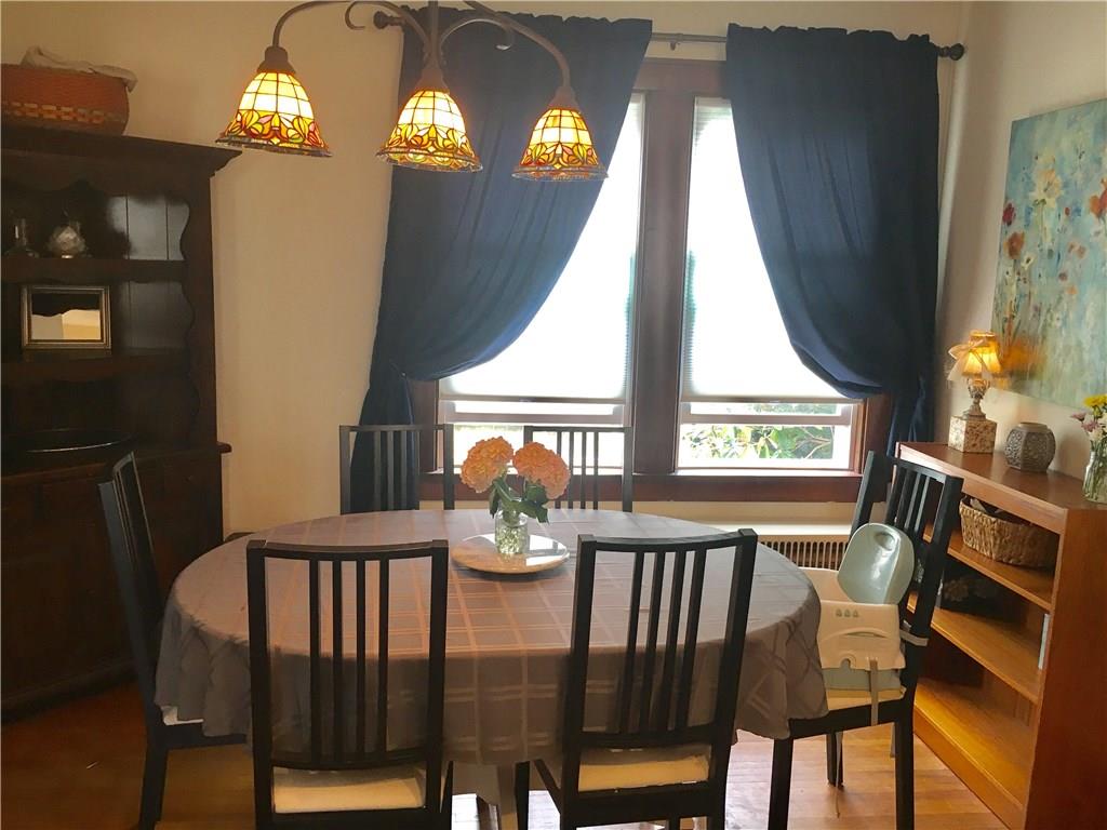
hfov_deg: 61.7
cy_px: 415
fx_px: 927
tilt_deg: -8.7
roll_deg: -1.3
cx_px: 554
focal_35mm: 29
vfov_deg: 48.2
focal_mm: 4.15
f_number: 2.2
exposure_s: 1/30
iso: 64
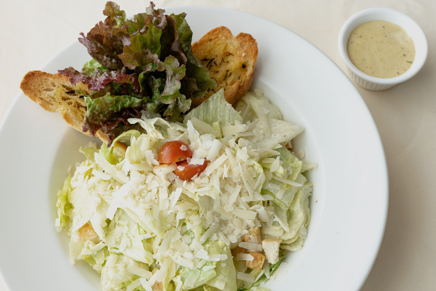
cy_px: 146
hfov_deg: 38.2
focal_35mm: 52
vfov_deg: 26.0
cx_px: 218
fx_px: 630
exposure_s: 1/160
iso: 1000
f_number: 5
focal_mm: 35
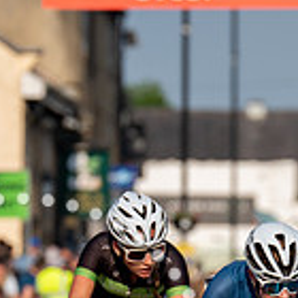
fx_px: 6779
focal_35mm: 696
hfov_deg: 2.5
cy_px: 284
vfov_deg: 2.5
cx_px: 353
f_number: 4.5
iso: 160
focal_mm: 197
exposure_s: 1/1000
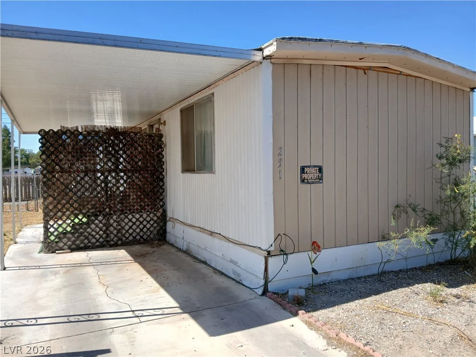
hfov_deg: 67.3
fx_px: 358
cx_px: 238
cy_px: 178
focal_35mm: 26
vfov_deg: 53.1
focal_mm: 3.98
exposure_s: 1/483
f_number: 1.8
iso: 20
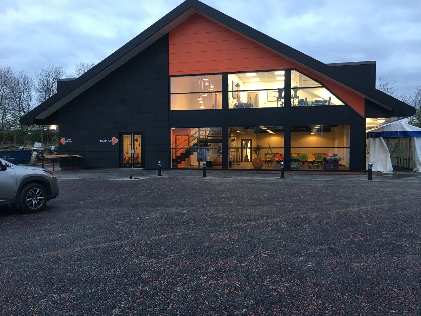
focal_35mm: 29
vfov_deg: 48.2
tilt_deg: -0.3
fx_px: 353
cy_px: 158
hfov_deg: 61.7
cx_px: 210
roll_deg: -0.6
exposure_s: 1/17
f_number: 2.2
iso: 64
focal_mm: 4.15
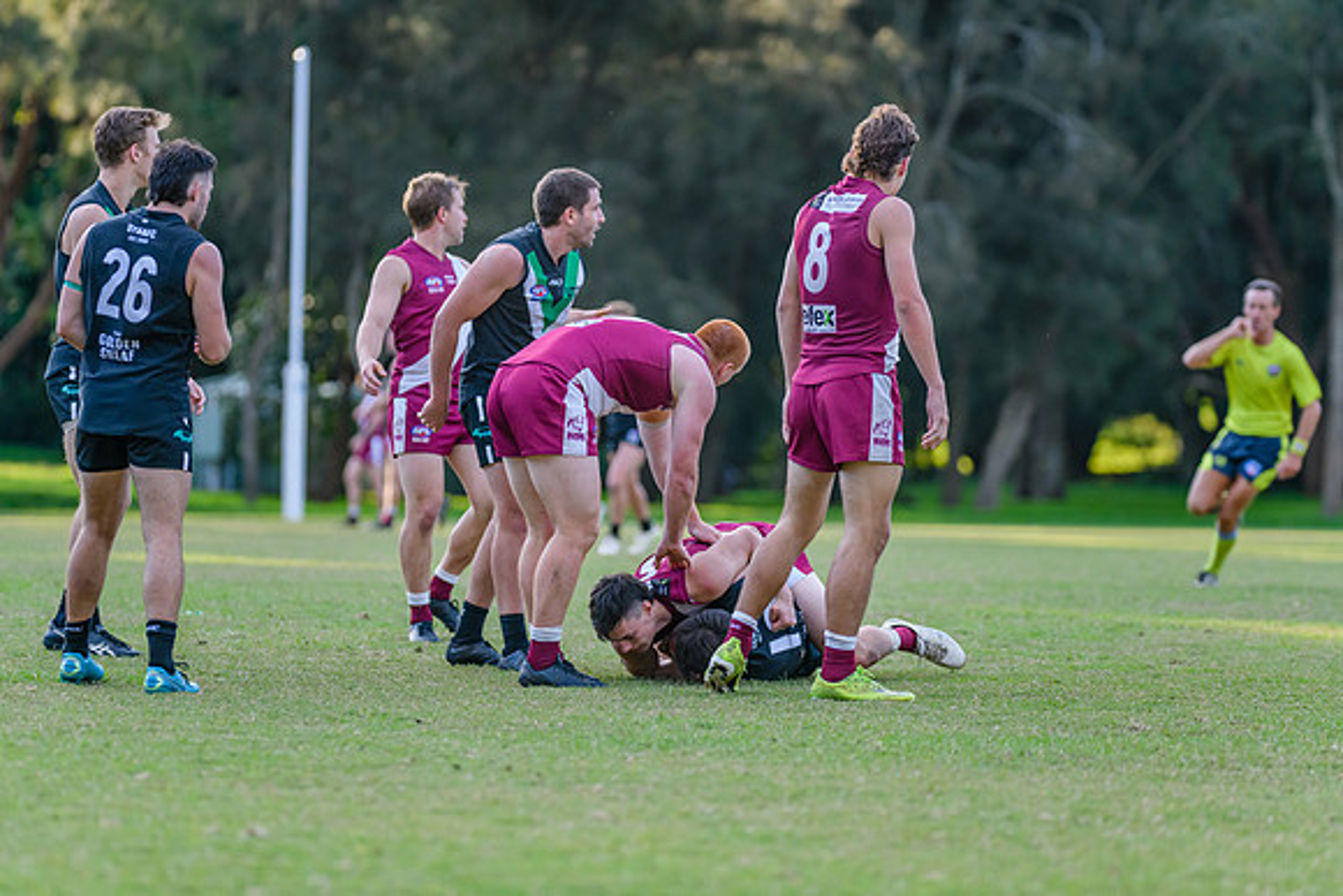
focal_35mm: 187
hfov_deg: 11.0
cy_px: 447
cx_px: 675
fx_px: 6972
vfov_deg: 7.4
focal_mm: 180
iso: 2000
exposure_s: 1/2500
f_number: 2.8
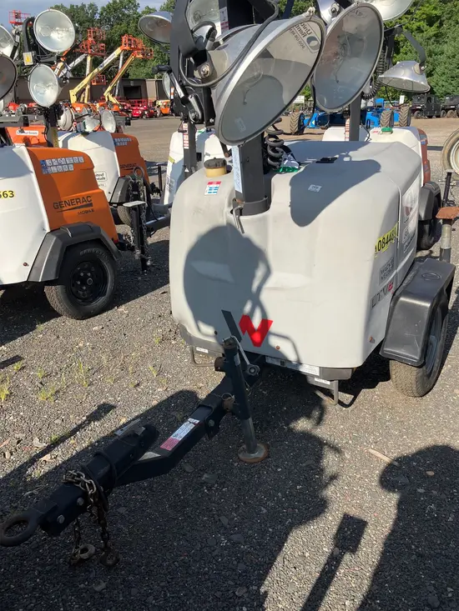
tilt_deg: -20.8
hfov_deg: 49.8
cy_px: 306
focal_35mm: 28
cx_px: 230
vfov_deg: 63.4
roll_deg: +2.3
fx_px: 495
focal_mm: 3.99
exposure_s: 1/1350
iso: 32
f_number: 1.8
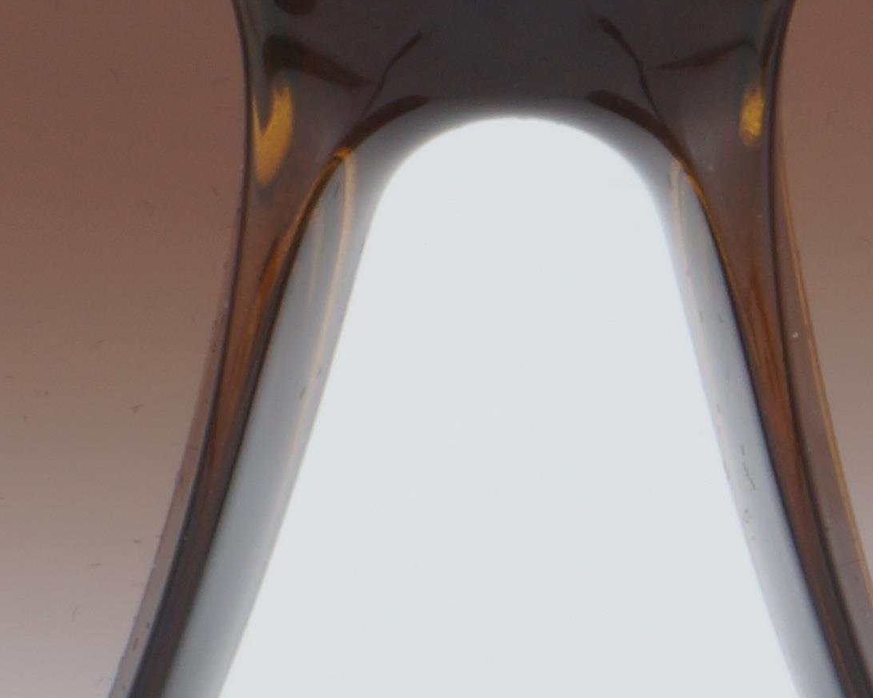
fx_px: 11021
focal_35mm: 427
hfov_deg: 4.5
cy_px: 492
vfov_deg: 3.6
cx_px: 531
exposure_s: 1/4
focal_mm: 55
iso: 100
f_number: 32
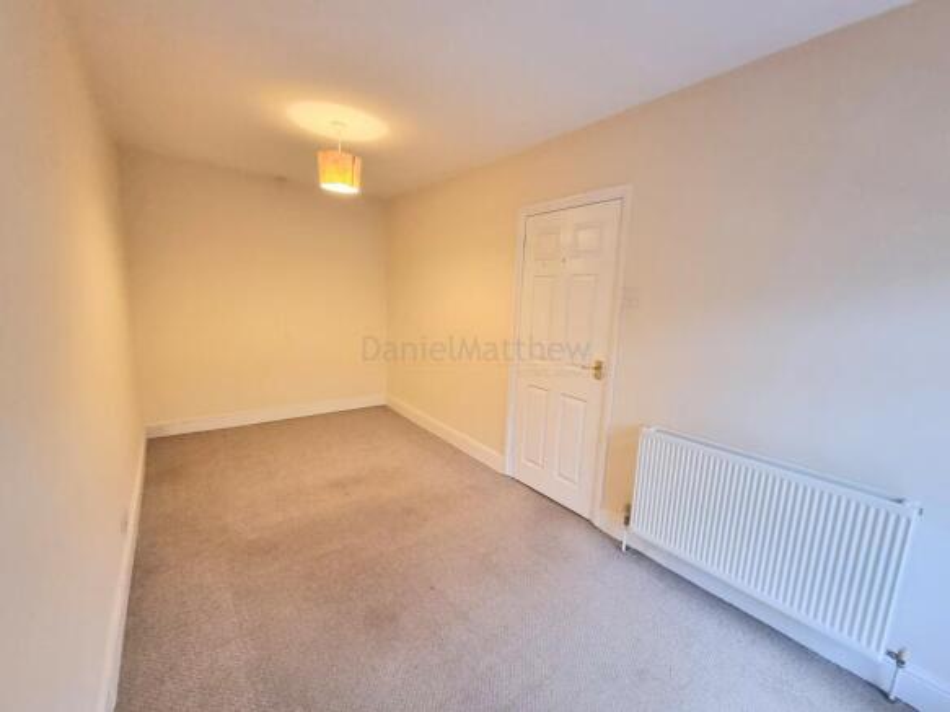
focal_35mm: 13
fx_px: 357
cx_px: 475
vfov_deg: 89.9
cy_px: 356
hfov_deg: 106.2
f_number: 2.2
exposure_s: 1/33
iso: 320
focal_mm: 2.2
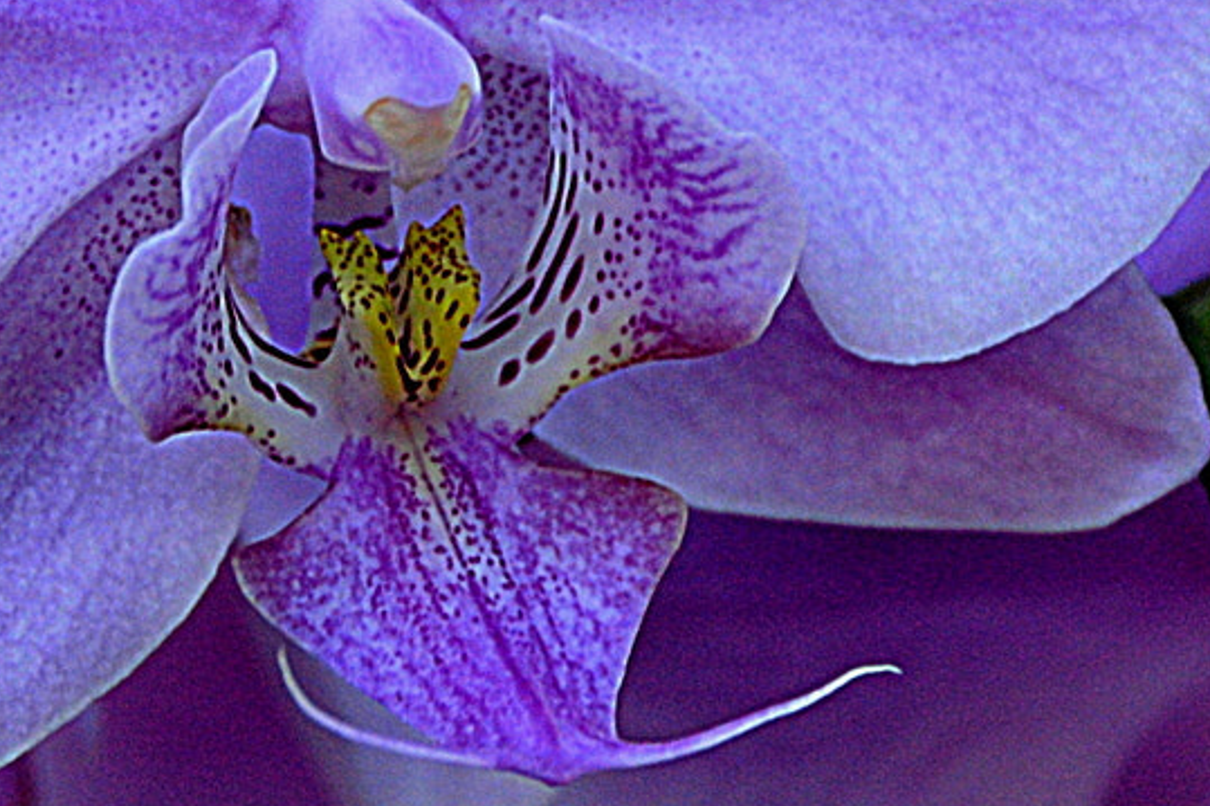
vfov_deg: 2.6
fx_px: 17942
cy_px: -59
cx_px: 485
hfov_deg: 3.9
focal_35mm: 534
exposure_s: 1/30
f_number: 5.6
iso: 560
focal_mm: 120
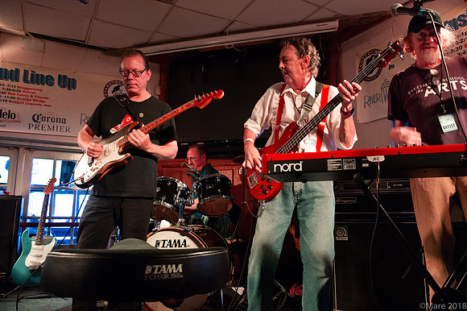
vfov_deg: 44.9
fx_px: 376
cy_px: 156
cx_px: 234
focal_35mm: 29
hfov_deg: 63.7
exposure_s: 1/50
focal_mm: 29
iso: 6400
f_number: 6.3
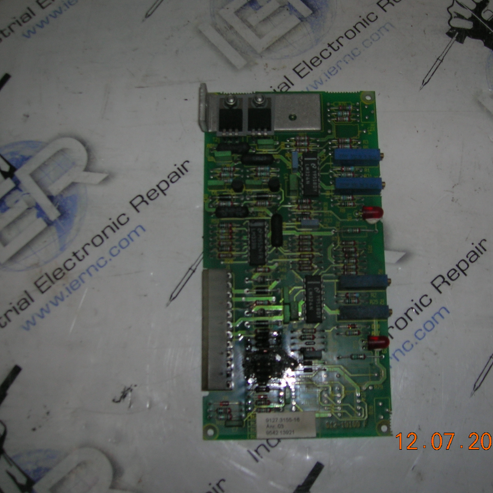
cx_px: 297
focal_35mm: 41
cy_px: 242
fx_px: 661
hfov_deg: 40.7
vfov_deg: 40.9
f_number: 2.9
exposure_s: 1/60.1
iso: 50
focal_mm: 5.7
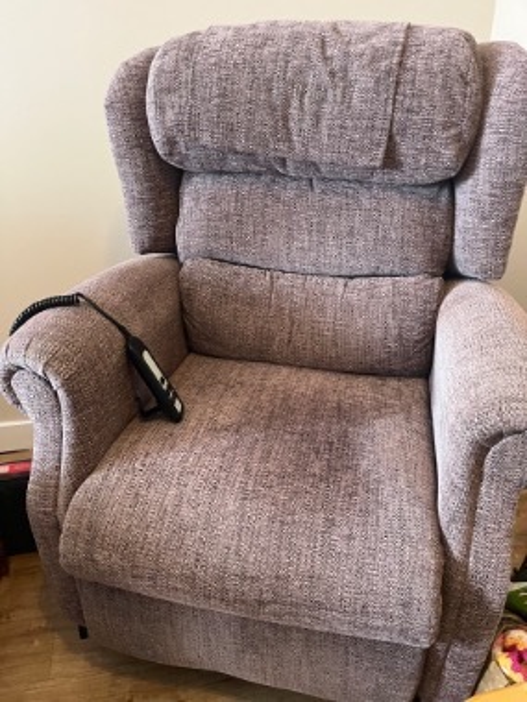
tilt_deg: -20.8
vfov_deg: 67.3
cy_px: 351
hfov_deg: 53.1
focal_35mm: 26
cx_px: 264
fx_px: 528
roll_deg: -0.1
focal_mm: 5.1
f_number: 1.6
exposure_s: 1/48
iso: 500
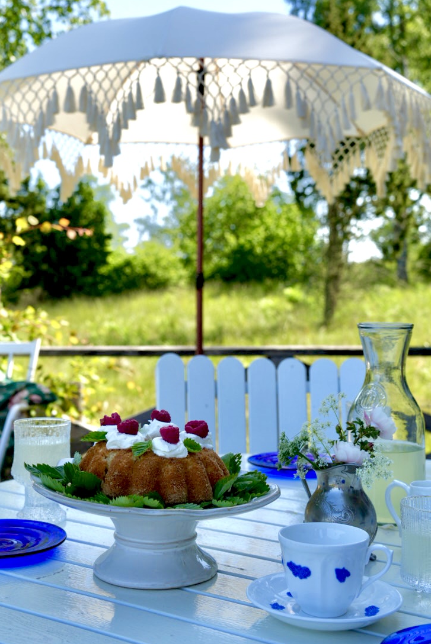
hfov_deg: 27.5
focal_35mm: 49
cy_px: 262
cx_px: 193
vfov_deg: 40.2
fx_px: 878
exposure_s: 1/320
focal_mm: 33
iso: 125
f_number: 5.6
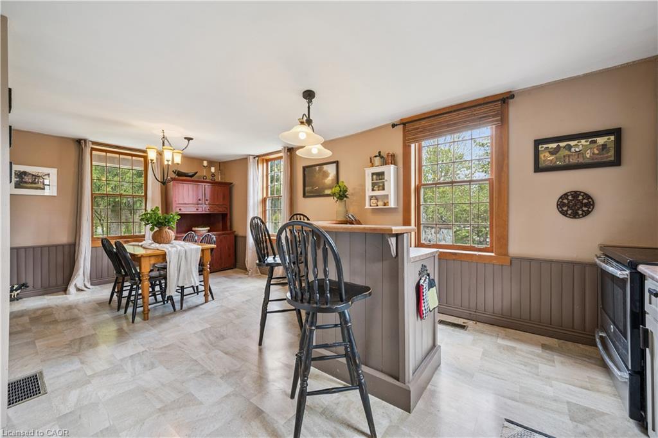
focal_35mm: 14
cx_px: 329
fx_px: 256
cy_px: 219
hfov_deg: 104.3
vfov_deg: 81.1
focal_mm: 14
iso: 800
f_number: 8
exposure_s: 1/30
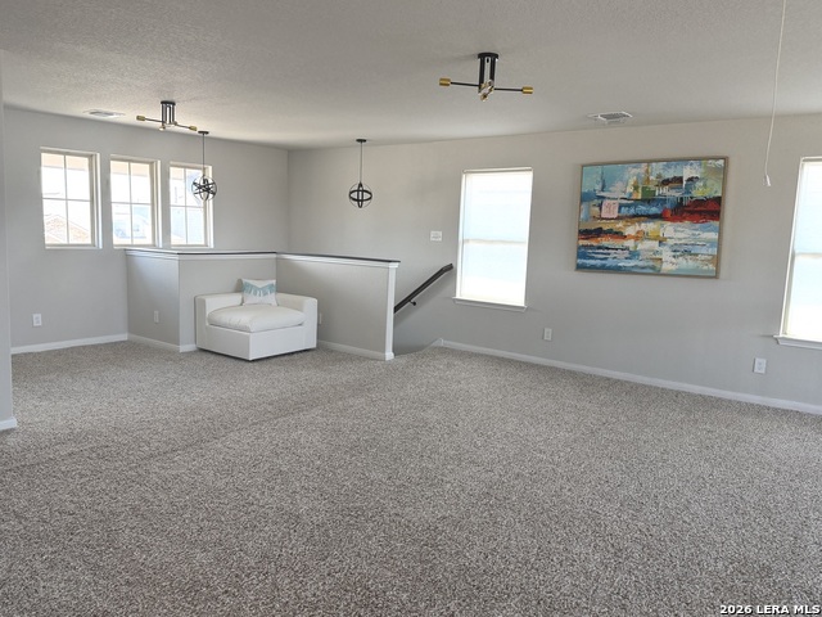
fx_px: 570
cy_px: 308
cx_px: 411
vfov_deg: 56.8
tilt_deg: -8.0
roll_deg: -2.1
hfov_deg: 71.6
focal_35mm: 24
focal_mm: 6.76
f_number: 1.78
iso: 200
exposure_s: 1/236
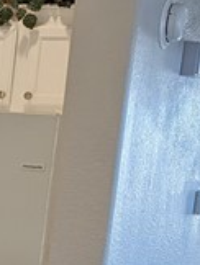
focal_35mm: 151
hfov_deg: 8.6
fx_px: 1160
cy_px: 400
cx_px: -342
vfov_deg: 12.4
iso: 510
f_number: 1.68
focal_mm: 6.9
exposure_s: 1/120
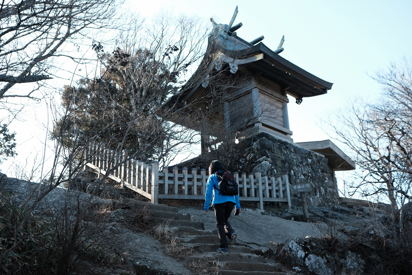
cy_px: 138
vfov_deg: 37.9
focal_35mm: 35
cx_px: 206
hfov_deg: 54.4
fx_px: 401
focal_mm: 23
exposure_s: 1/240
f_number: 4
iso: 200
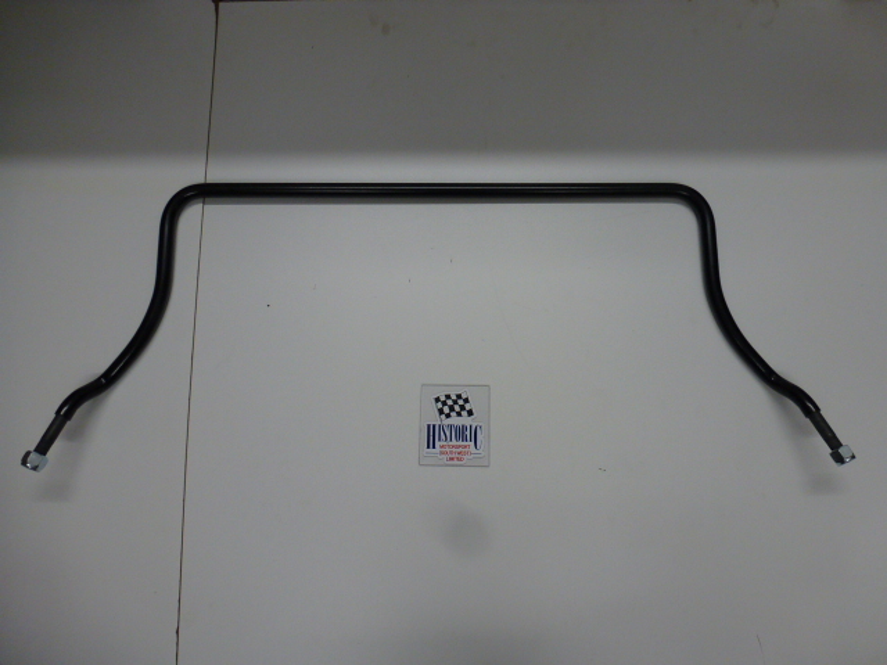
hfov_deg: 71.6
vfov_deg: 56.8
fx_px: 615
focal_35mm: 24
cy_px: 332
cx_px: 444
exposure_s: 1/60
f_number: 3.3
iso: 160
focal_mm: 4.3
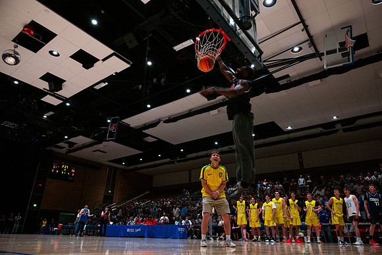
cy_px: 128
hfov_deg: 73.7
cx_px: 191
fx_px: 255
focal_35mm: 24
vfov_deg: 53.2
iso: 80
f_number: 4.5
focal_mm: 24
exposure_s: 1/60
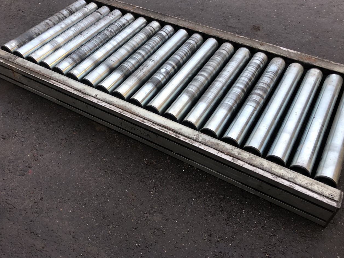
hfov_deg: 56.8
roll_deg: +1.3
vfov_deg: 44.1
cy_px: 115
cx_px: 175
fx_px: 318
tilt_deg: -44.4
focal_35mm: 32
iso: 40
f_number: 1.8
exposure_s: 1/17
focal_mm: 4
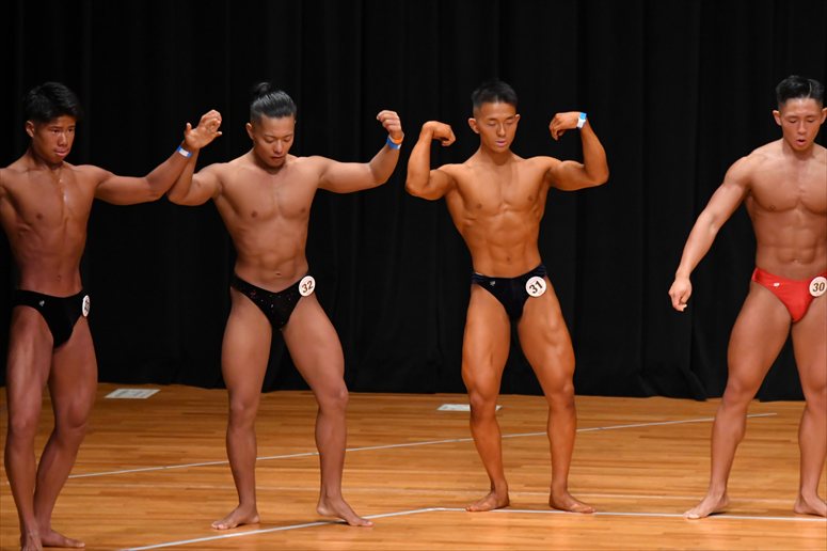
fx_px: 6200
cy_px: 276
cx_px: 414
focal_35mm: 270
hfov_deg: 7.6
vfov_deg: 5.1
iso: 4000
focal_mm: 180
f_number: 5.6
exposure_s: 1/400
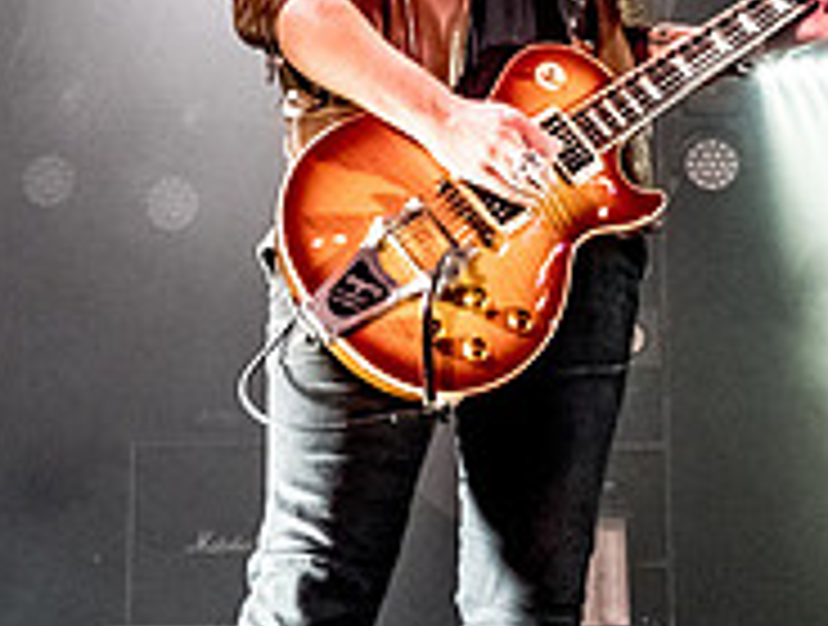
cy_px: 57
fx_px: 2062
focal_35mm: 86
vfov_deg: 17.0
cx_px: 425
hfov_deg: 22.7
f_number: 4
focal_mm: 12
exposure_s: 1/160
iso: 1600
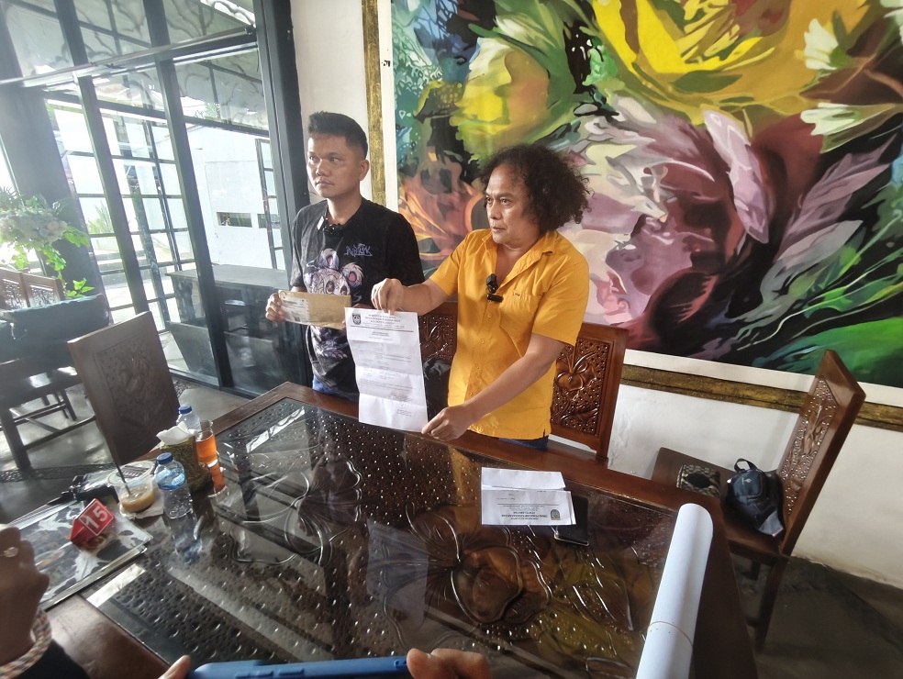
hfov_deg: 94.4
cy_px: 340
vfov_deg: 78.2
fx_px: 418
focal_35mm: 16
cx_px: 452
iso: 800
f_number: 2.2
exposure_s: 1/50
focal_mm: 1.65
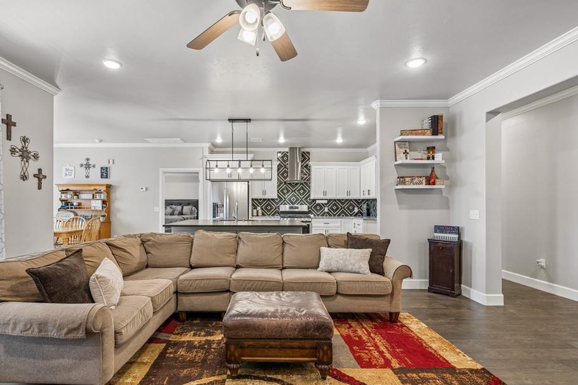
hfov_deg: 89.8
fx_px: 289
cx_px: 264
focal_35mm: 18
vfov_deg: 67.3
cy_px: 205
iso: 200
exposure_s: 1/3.33
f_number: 8
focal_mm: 16
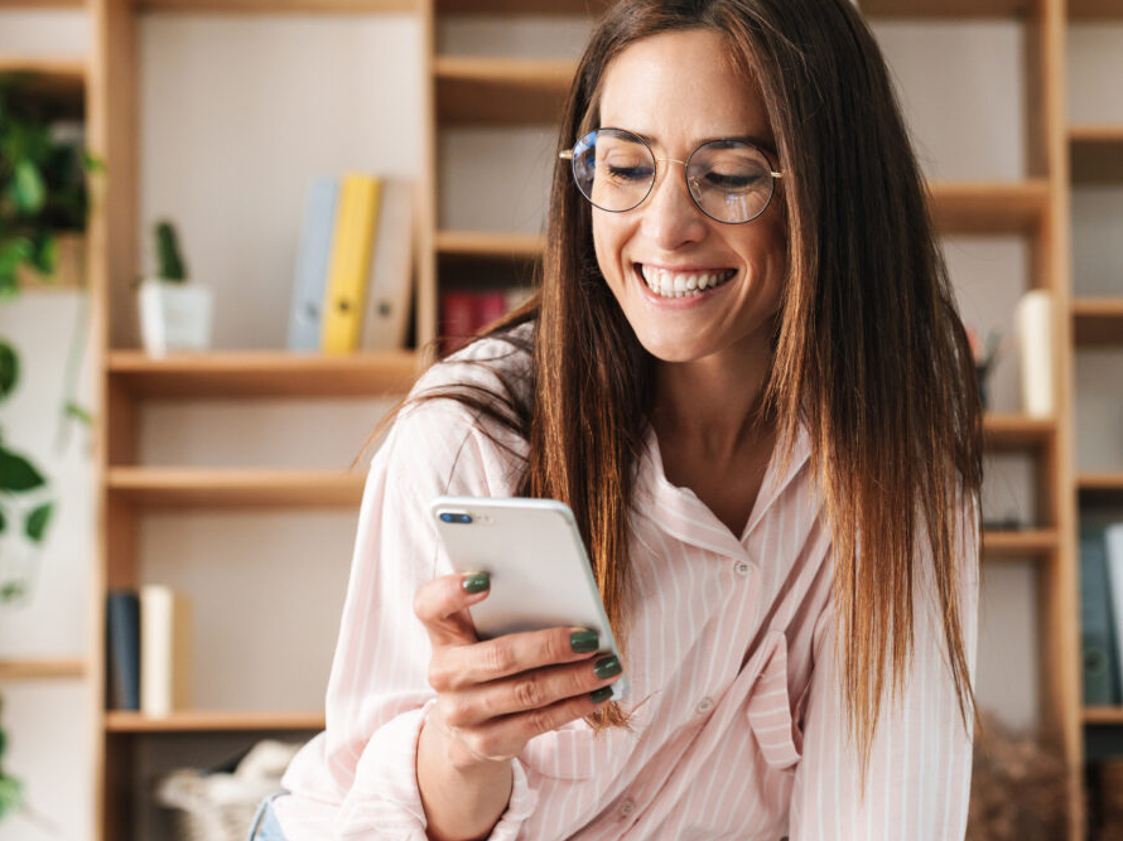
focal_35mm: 83
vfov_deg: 17.7
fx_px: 2692
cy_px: 601
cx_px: 763
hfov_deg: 23.4
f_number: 3.2
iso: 800
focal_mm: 50
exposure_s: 1/160
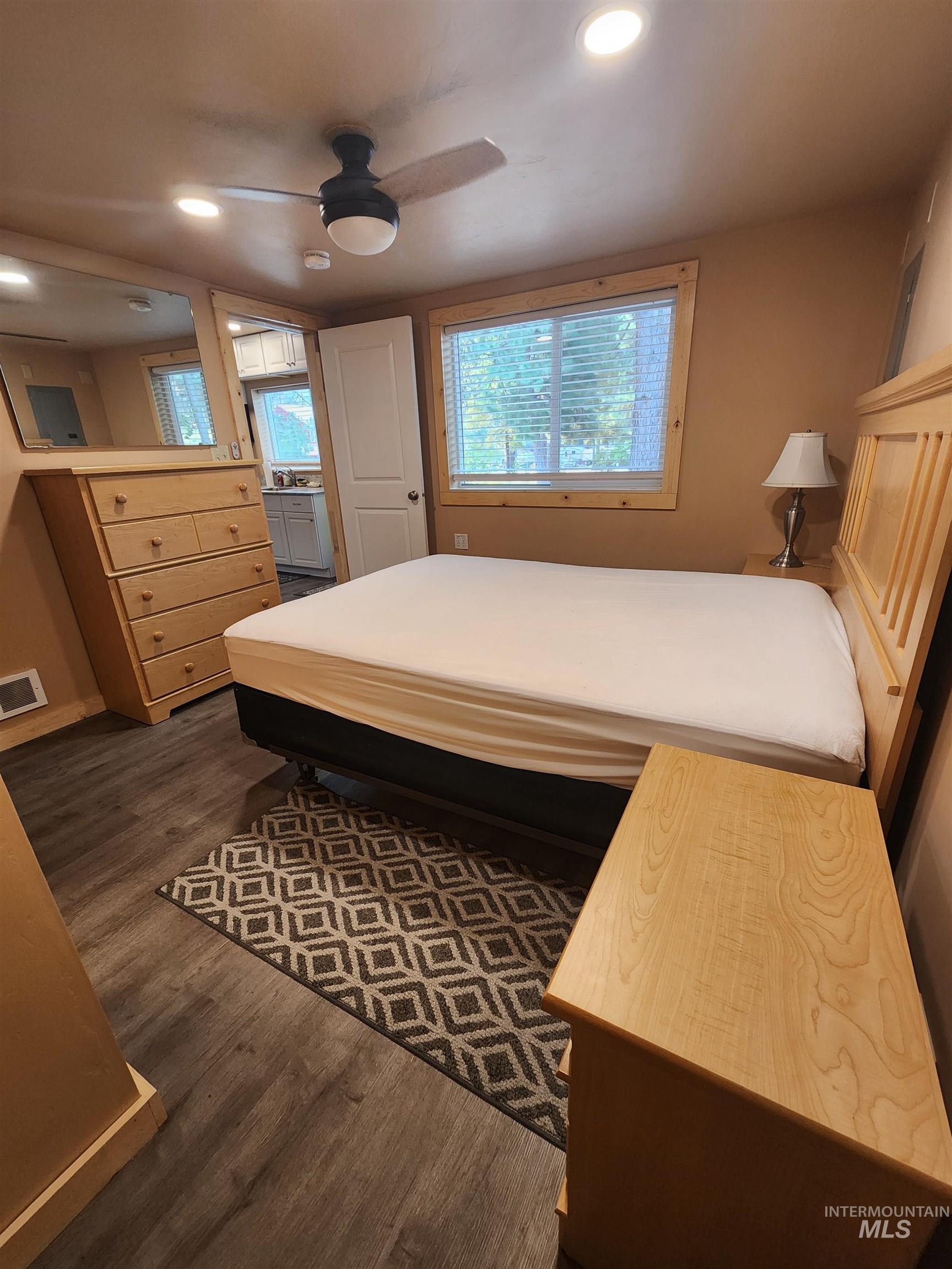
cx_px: 476
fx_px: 477
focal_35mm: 13
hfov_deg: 89.9
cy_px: 634
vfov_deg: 106.2
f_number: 2.2
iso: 320
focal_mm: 2.2
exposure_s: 1/60
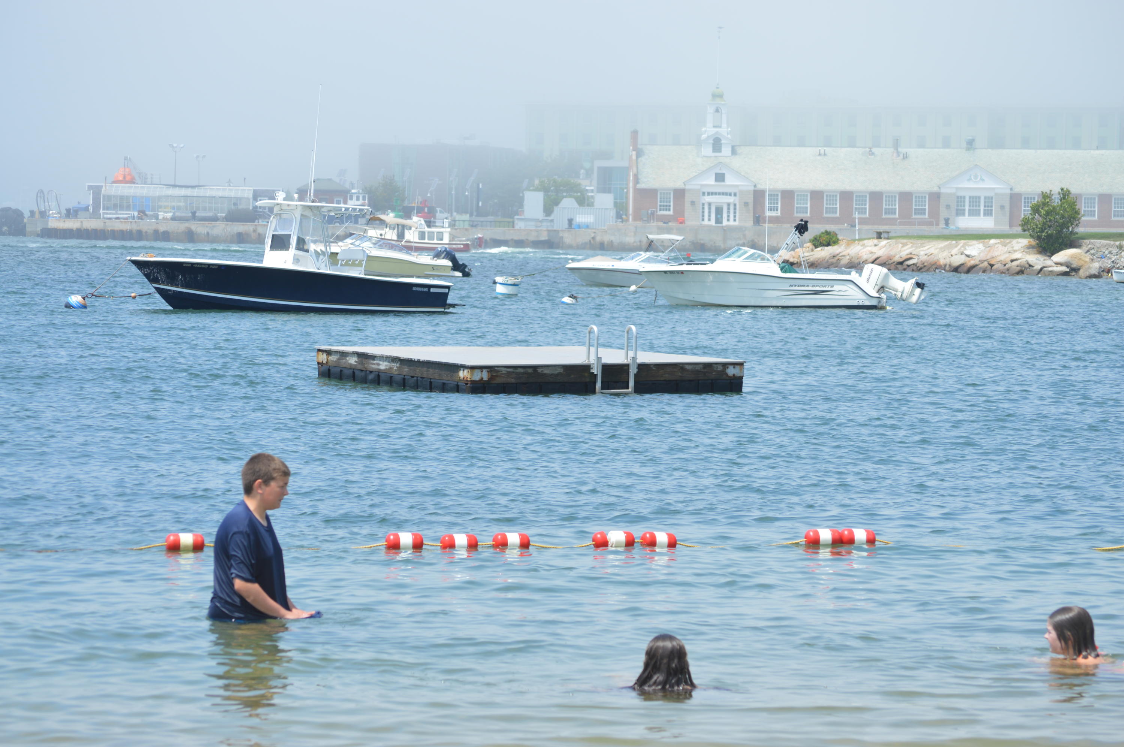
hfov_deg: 13.7
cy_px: 374
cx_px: 562
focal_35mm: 150
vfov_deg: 9.1
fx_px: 4679
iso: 100
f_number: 8
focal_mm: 100
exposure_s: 1/250
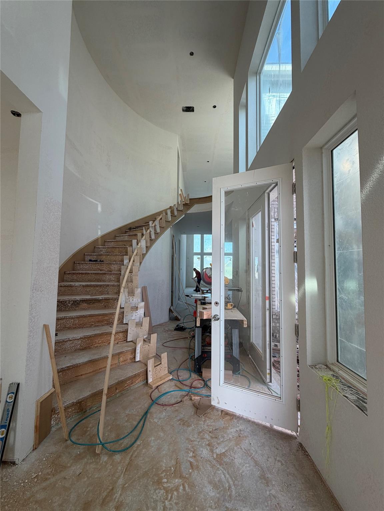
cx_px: 192
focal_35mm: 14
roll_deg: -0.5
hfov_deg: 85.7
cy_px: 256
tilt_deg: +5.0
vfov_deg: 102.1
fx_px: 207
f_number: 2.2
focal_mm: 2.22
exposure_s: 1/121
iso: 50
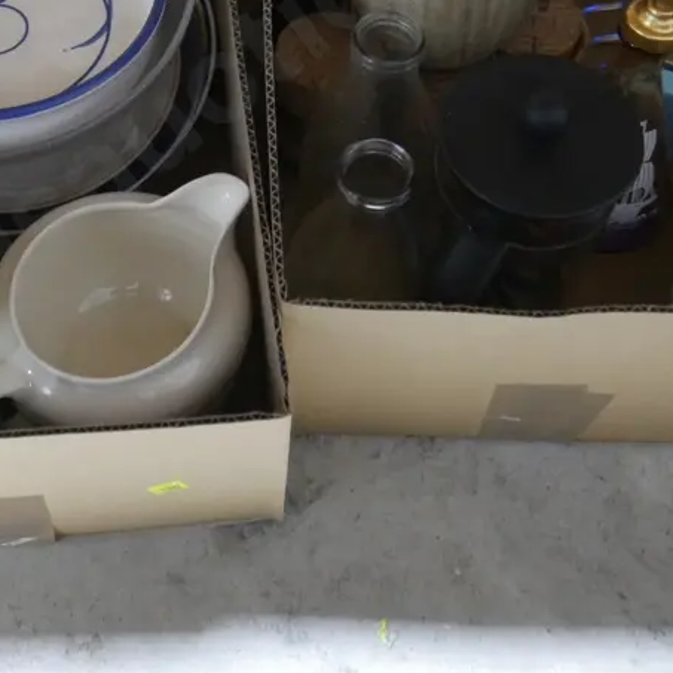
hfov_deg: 30.1
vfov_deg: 29.8
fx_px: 1232
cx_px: 171
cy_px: 125
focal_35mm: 56
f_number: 3.5
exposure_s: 1/60
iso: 3200
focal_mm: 14
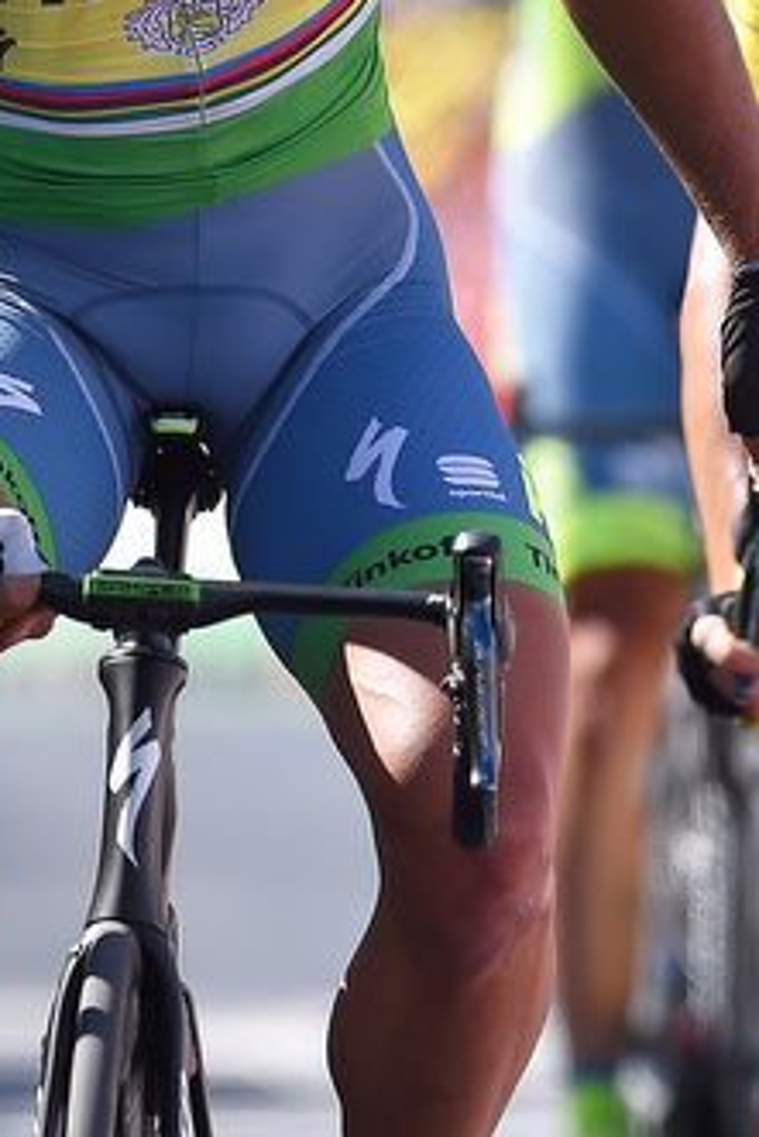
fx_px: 39013
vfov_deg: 1.7
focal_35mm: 1235
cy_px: 55
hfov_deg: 1.1
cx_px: 515
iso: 500
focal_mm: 400
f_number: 5.6
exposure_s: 1/3200
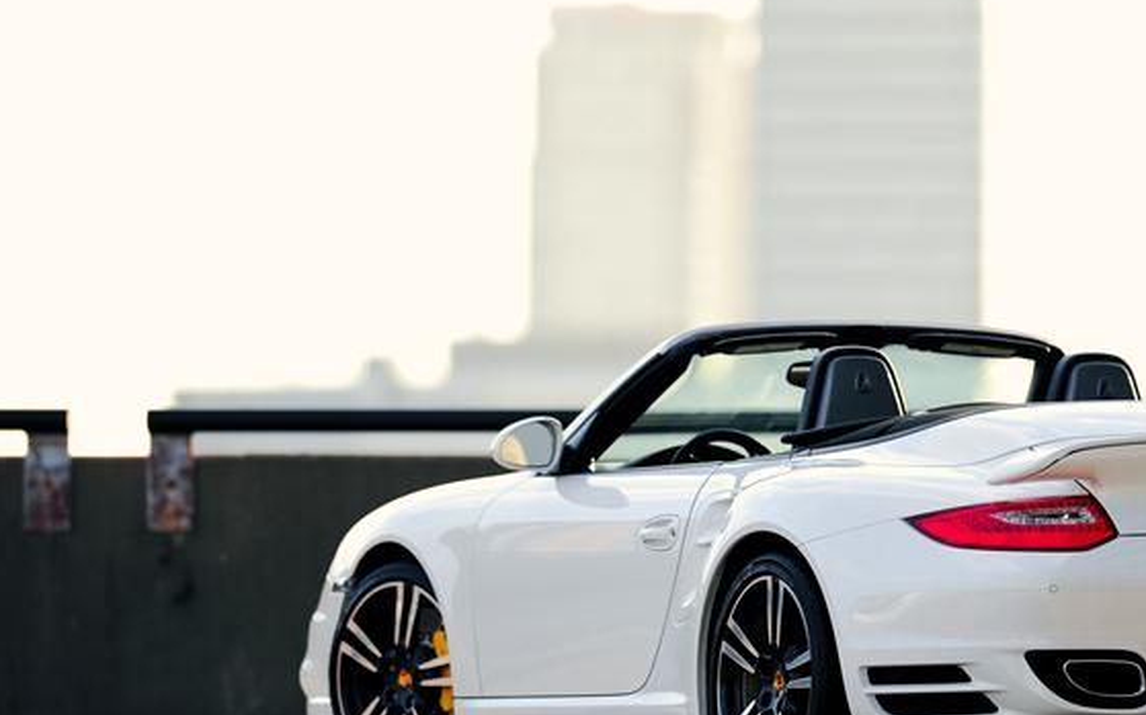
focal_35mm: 328
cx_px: 748
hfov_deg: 6.4
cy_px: 386
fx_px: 10241
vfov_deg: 4.0
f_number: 2
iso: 100
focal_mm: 200
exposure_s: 1/1250
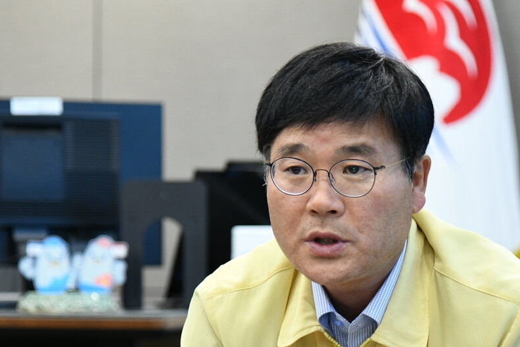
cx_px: 334
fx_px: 2542
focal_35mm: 176
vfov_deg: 7.8
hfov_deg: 11.7
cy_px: 300
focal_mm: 100
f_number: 4
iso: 1800
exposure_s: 1/250
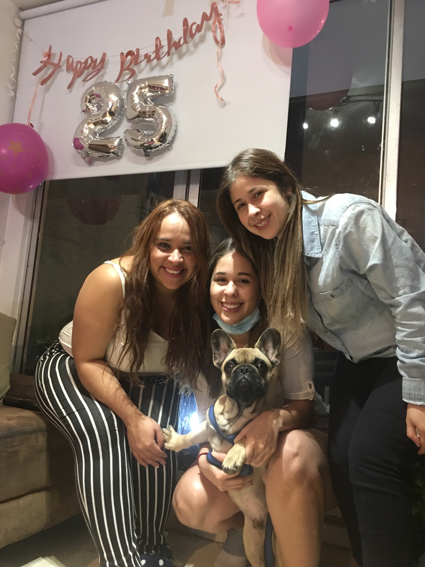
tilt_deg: +7.4
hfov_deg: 48.2
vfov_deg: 61.7
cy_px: 284
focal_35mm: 29
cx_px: 212
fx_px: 475
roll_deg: -6.2
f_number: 2.2
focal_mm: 4.15
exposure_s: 1/4
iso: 100
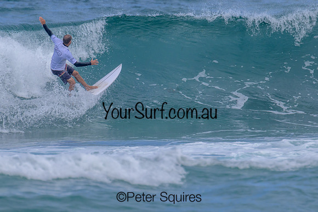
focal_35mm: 1081
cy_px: 87
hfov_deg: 1.9
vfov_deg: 1.3
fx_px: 9547
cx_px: 142
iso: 900
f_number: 11
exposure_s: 1/2000
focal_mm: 800
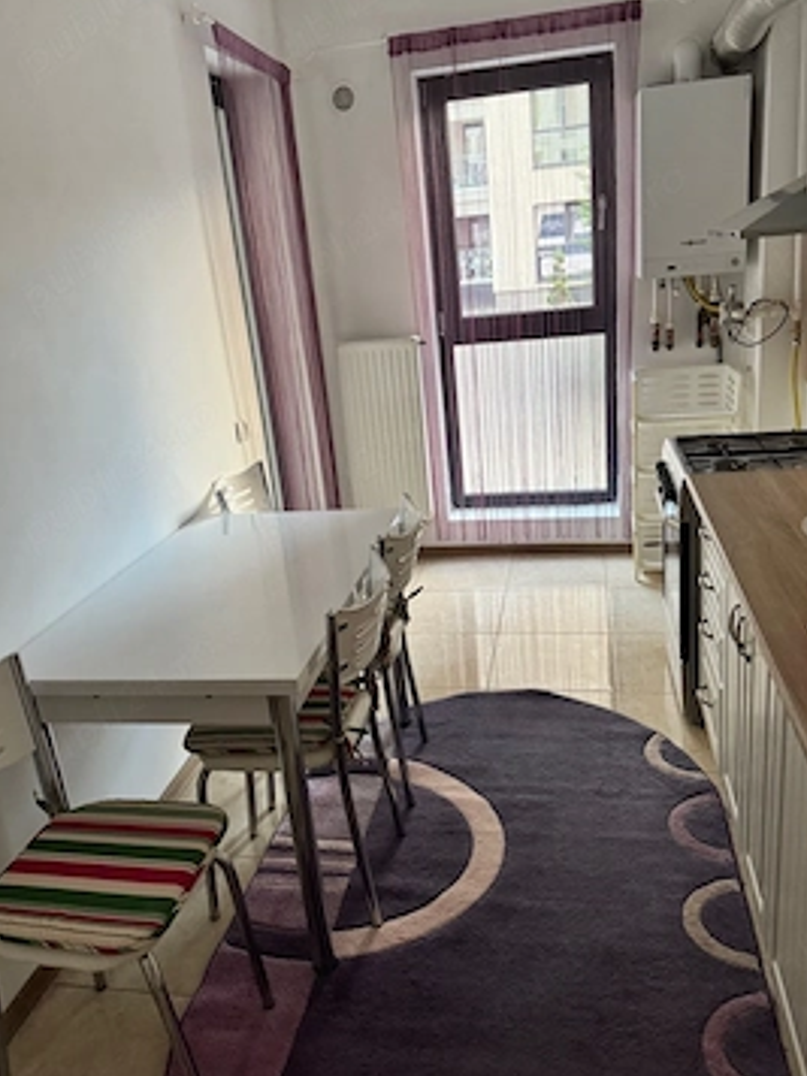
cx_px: 414
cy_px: 511
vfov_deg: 65.3
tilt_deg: -16.3
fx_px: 839
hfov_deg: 51.3
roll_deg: +5.0
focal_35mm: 27
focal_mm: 6.76
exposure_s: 1/60
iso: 320
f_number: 1.78
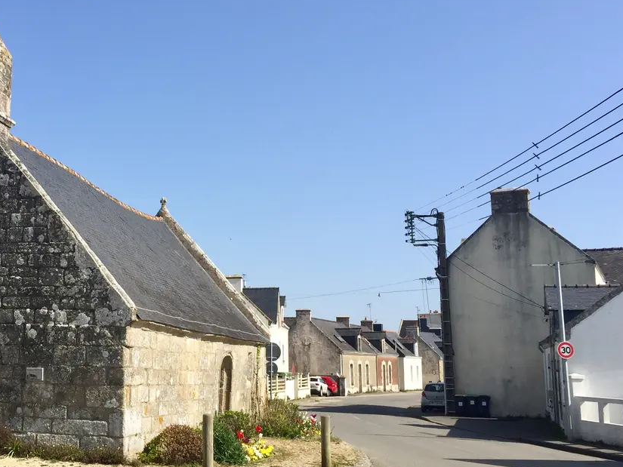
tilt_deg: +9.7
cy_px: 236
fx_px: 810
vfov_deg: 32.2
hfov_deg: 40.9
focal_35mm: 45
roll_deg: -2.2
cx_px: 159
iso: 32
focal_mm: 4.15
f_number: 2.2
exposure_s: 1/1980
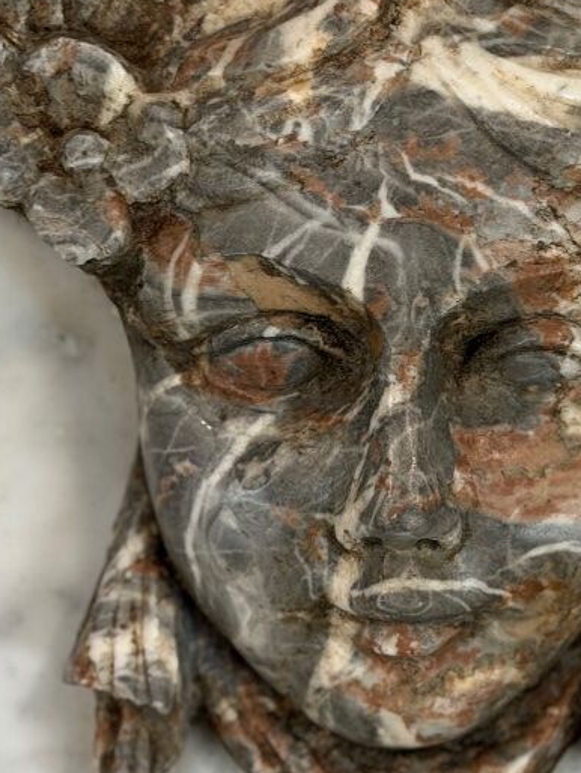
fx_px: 2504
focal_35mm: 112
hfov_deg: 13.2
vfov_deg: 17.5
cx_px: 394
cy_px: 260
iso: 160
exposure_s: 1/50
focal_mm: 6.76
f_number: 1.78
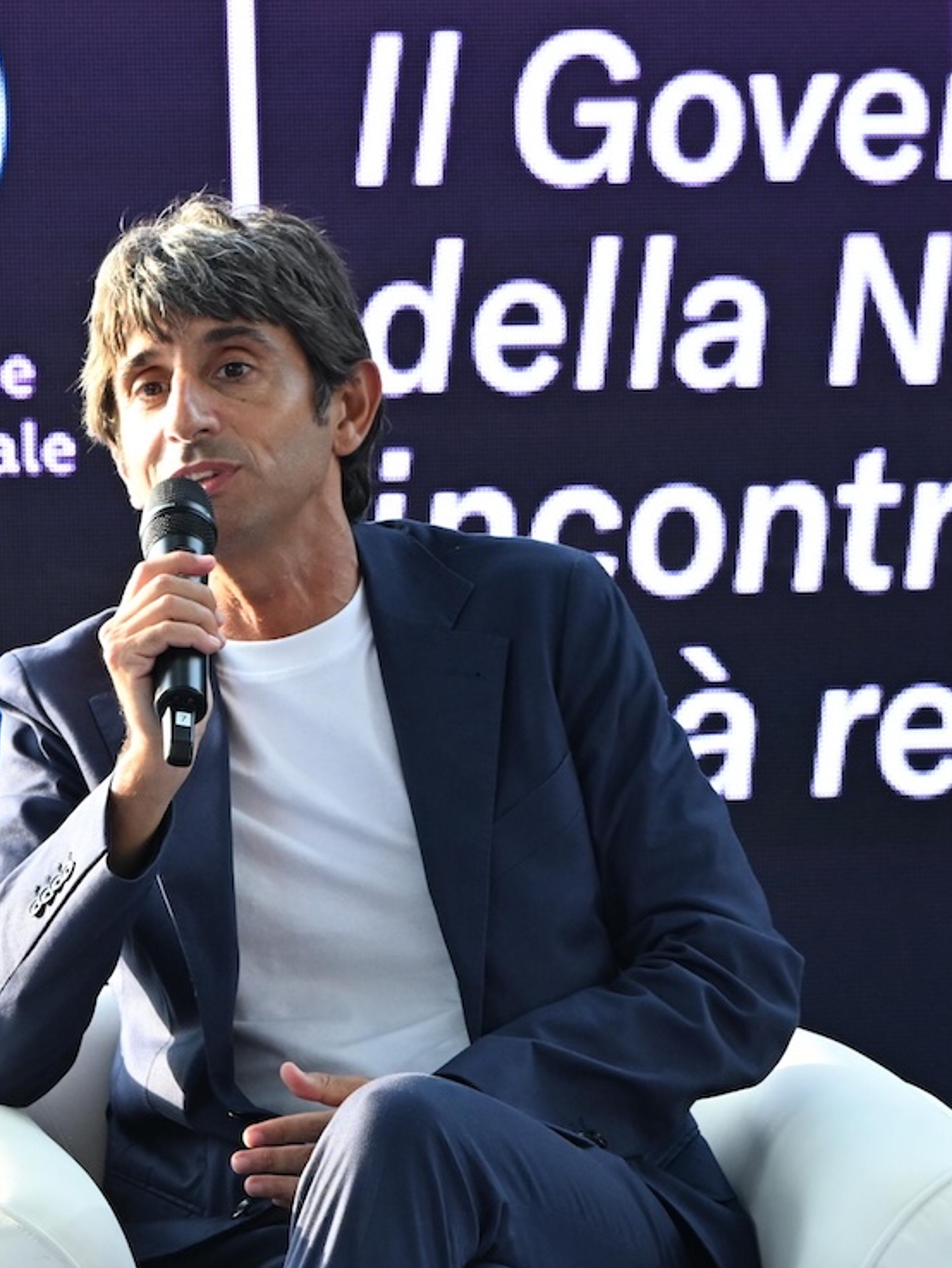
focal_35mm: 469
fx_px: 17188
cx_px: 543
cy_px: 584
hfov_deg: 3.2
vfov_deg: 4.2
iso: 1000
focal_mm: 200
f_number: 5.6
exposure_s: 1/320
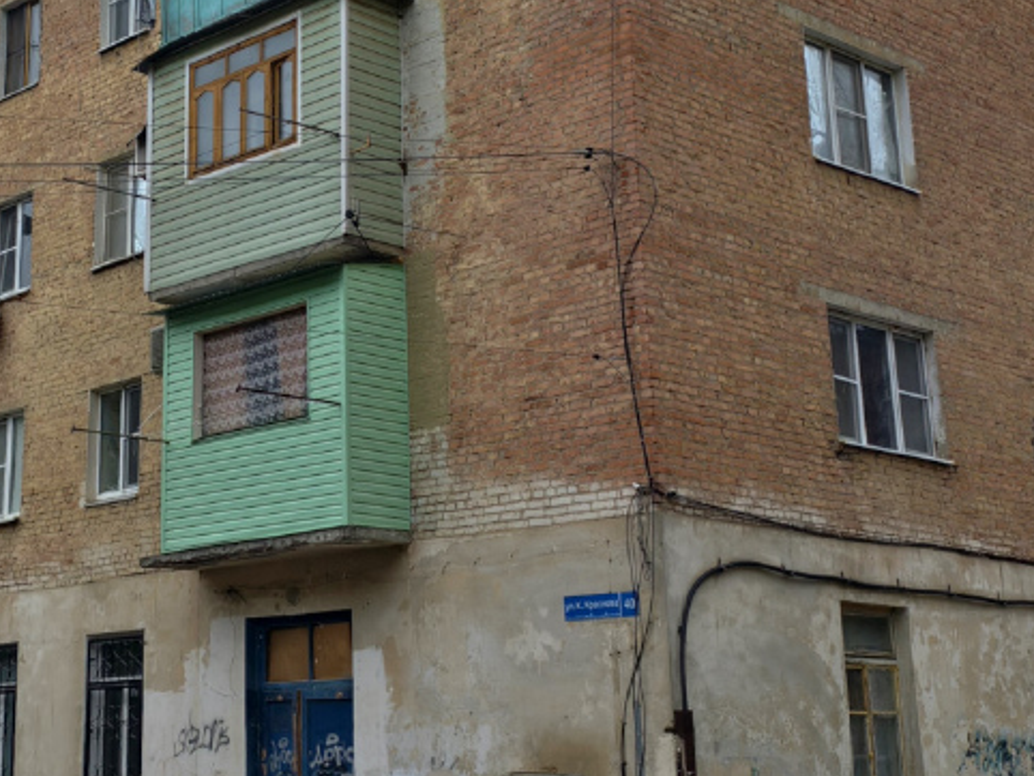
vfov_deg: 23.4
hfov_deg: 30.6
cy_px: 200
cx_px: 251
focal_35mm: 62
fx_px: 1853
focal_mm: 6.54
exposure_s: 1/329
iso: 72
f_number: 1.57
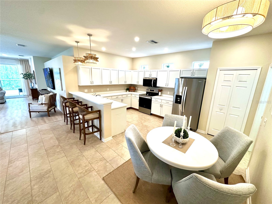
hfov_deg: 102.1
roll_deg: -2.3
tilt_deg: -13.1
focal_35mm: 14
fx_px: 110
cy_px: 102
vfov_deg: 85.7
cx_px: 136
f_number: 2.2
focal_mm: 2.22
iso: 250
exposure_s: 1/120
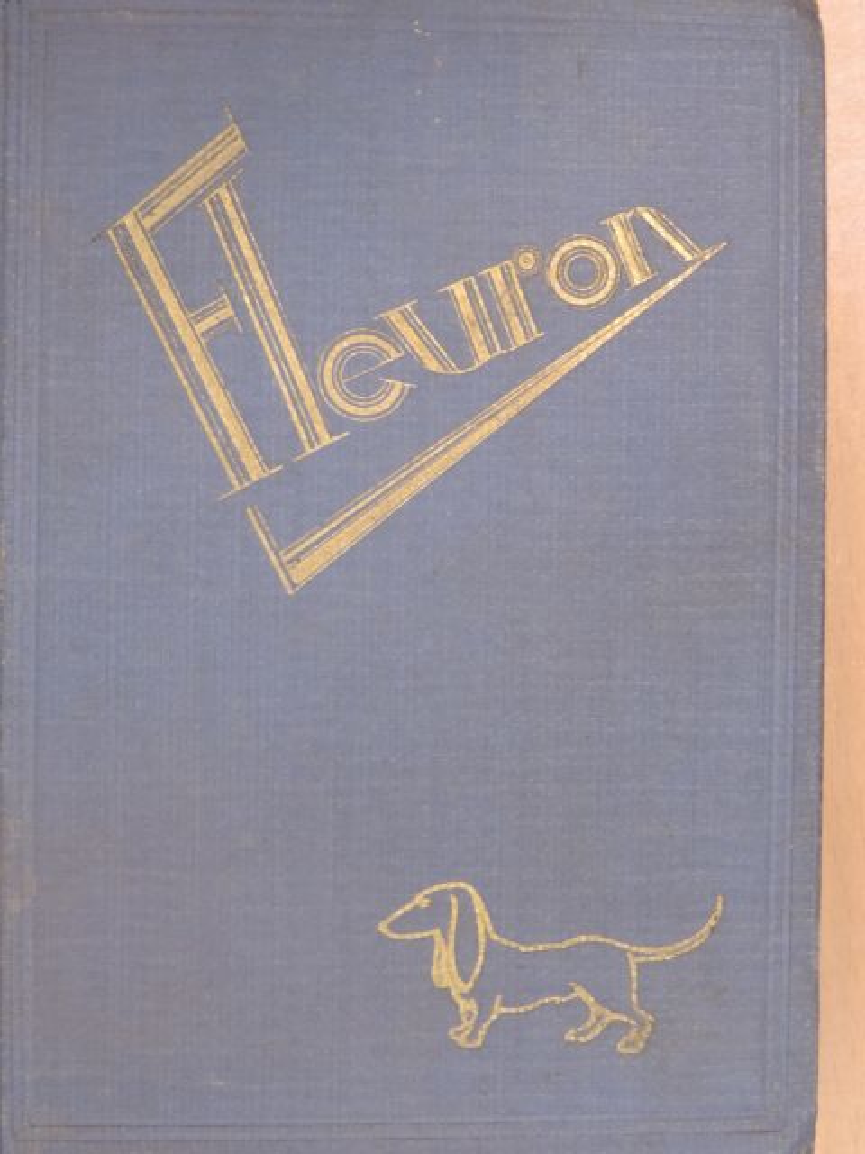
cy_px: 577
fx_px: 2332
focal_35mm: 70
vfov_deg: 27.8
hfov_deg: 21.0
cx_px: 432
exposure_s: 1/15
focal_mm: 12.4
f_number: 4.3
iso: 500
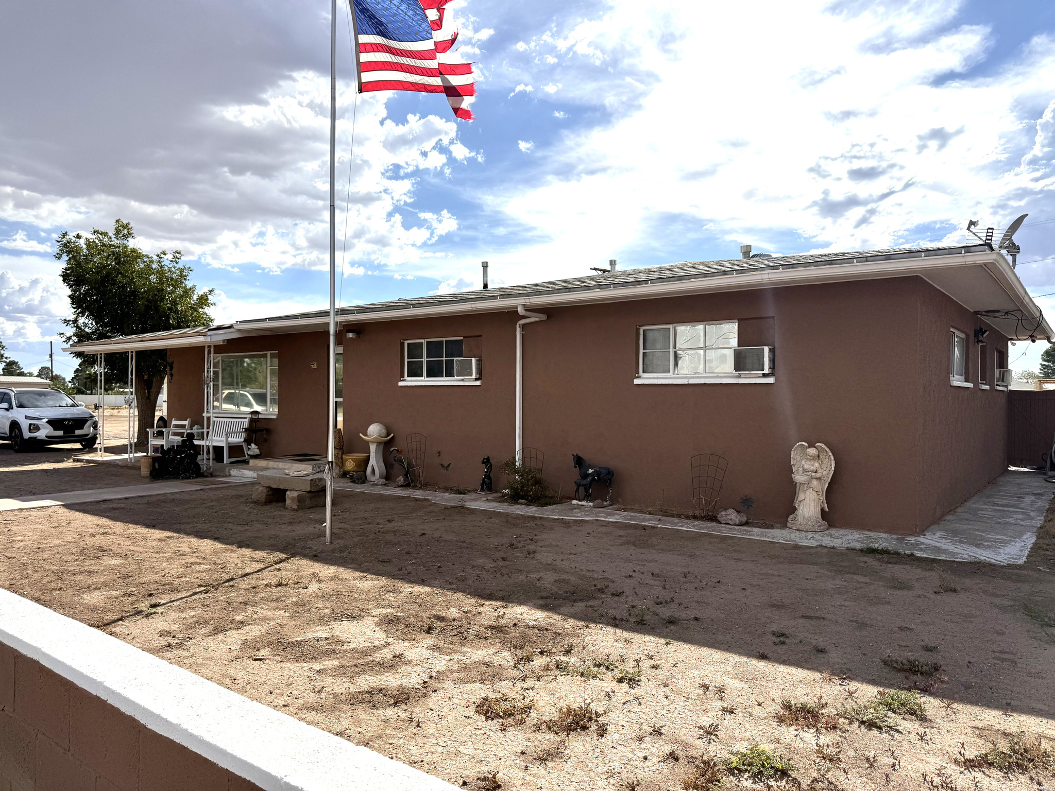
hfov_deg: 71.6
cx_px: 528
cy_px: 396
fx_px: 731
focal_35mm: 24
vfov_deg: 56.8
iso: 80
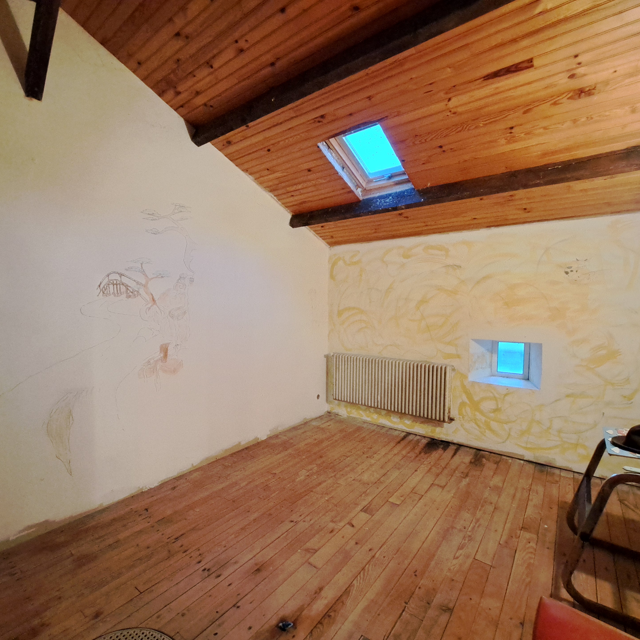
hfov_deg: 87.3
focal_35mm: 16
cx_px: 295
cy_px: 332
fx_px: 335
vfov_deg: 87.4
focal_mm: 1.74
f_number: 2.2
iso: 500
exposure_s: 1/20
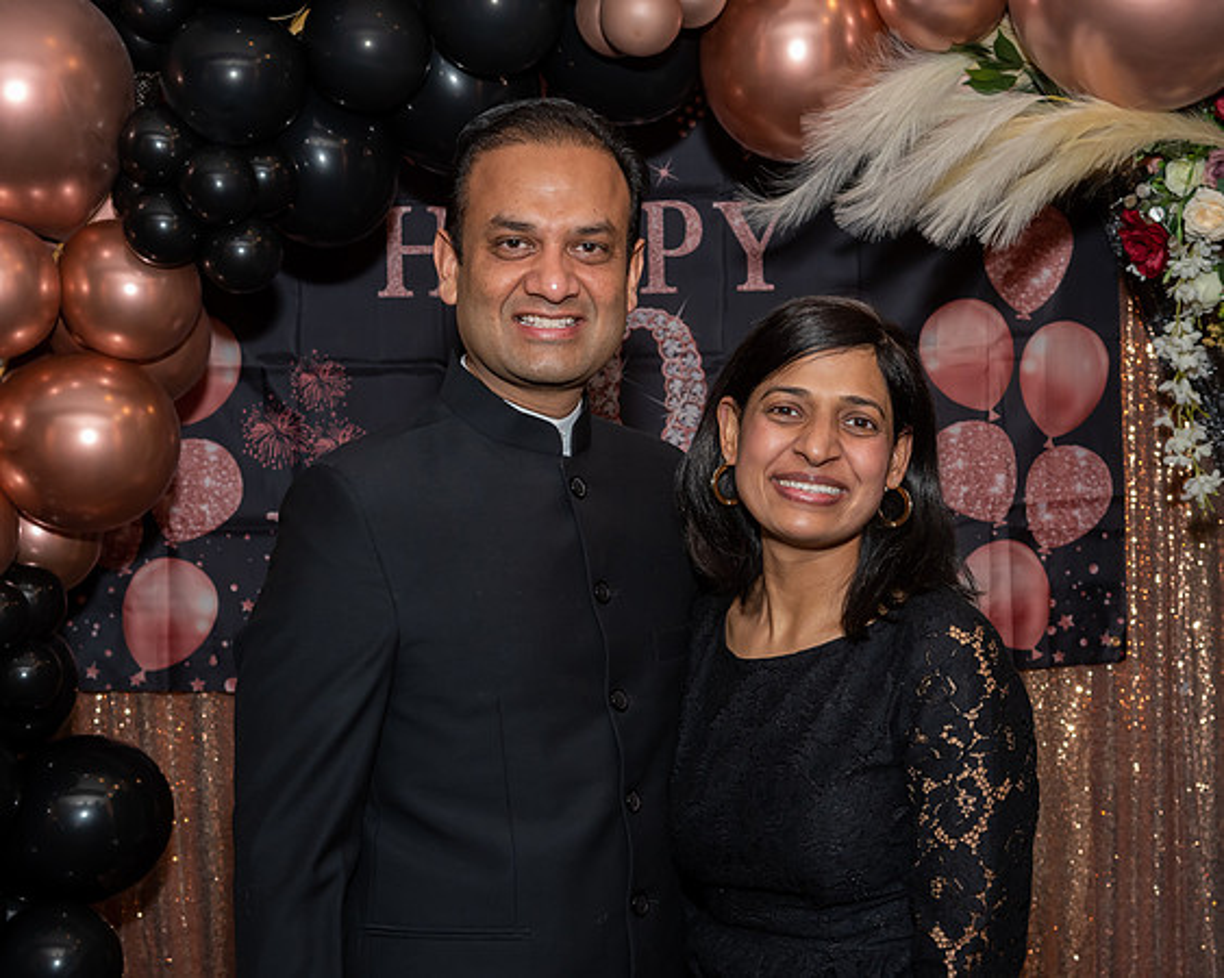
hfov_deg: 28.4
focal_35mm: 67
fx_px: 2421
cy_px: 509
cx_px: 682
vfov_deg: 22.8
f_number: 7.1
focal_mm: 38
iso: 500
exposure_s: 1/250
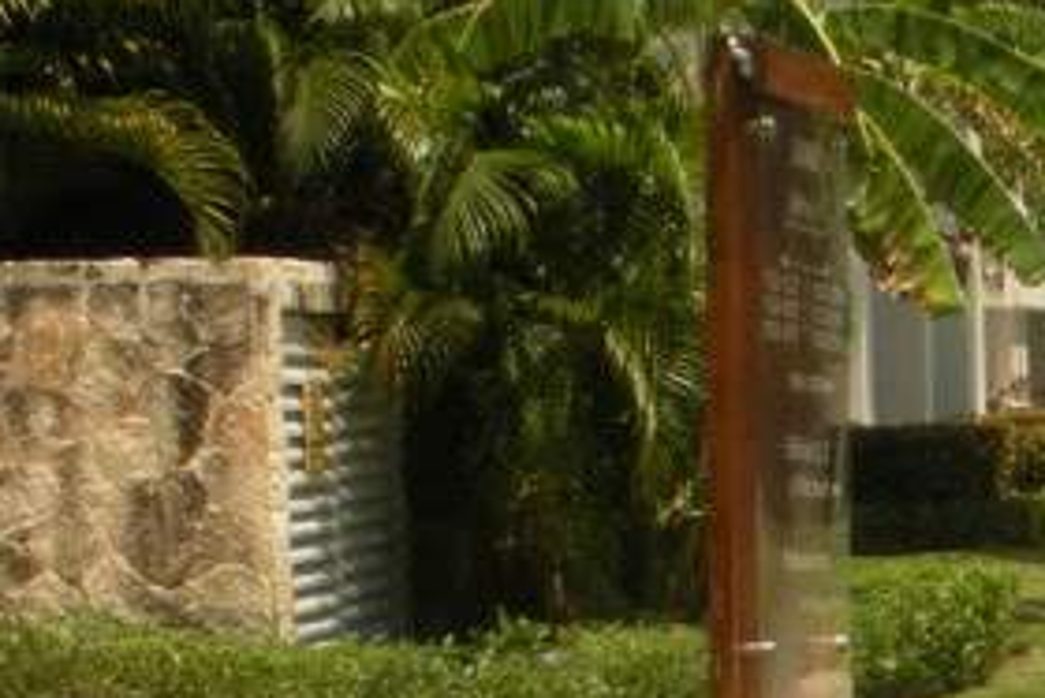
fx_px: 3863
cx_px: 1314
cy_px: 649
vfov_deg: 10.3
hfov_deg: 14.8
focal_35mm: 133
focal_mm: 6.3
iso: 200
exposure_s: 1/1234
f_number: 5.6
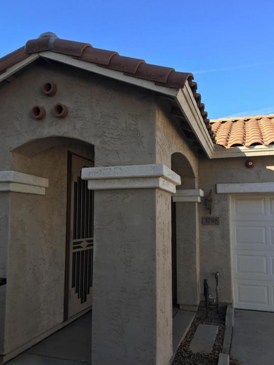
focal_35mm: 31
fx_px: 327
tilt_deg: +5.0
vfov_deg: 58.3
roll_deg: -0.4
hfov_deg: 45.5
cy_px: 192
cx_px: 134
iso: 25
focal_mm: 4.15
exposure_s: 1/596
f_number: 2.2
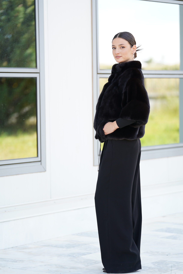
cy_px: 137
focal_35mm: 129
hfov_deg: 10.6
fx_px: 983
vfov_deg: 15.9
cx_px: 92
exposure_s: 1/250
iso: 160
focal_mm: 129
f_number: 2.8
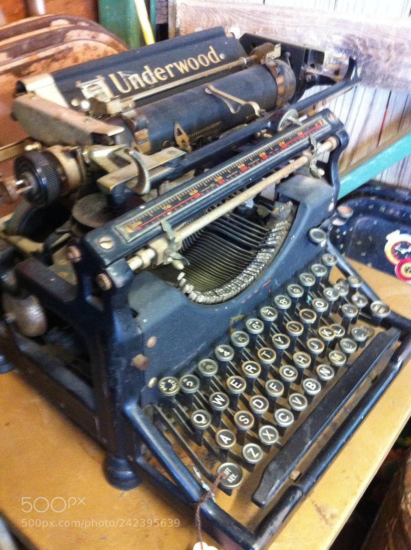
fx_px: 556
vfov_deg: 52.7
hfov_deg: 40.6
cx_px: 206
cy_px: 275
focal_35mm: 35
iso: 640
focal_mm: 3.85
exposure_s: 1/17
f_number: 2.8
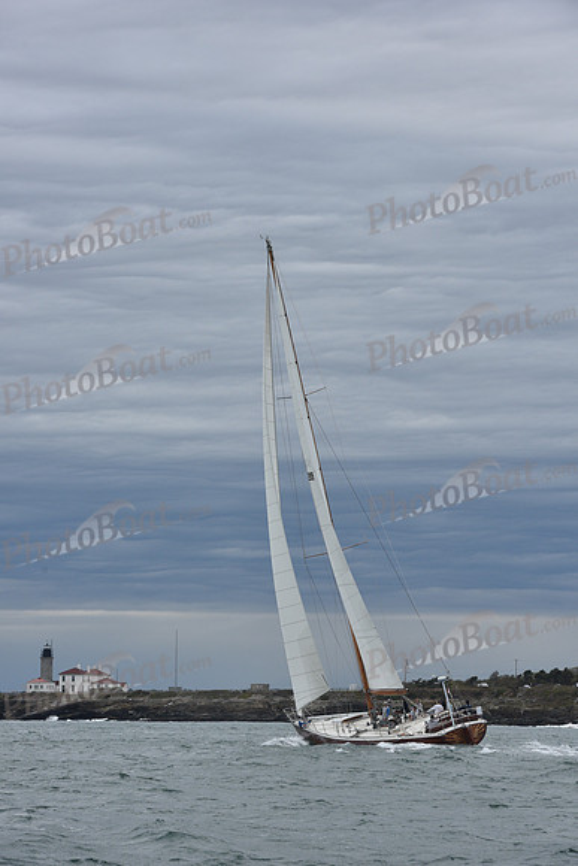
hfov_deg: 11.4
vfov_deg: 17.1
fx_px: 2888
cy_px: 433
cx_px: 289
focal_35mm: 120
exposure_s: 1/1000
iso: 400
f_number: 9
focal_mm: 120
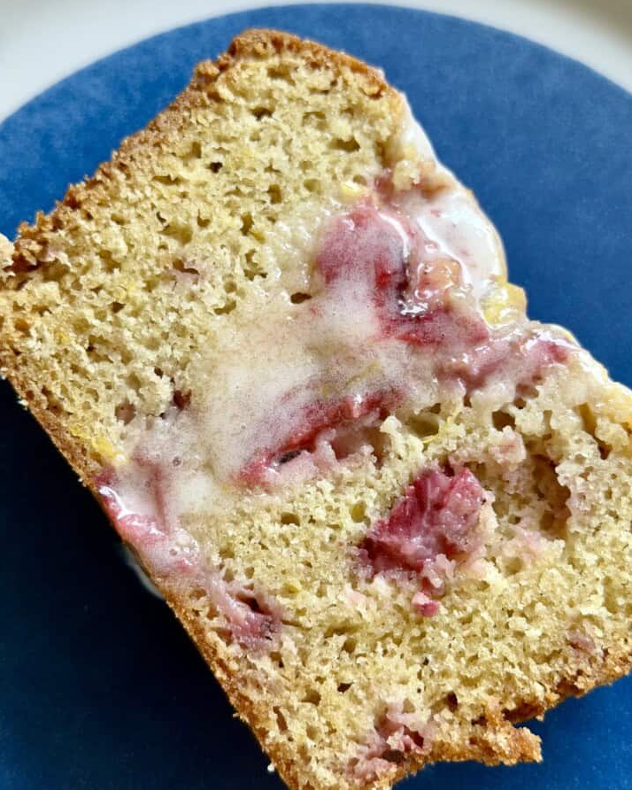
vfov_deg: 36.6
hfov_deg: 29.7
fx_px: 1192
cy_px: 414
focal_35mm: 51
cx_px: 321
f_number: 1.8
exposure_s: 1/67
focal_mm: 6.8
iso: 100
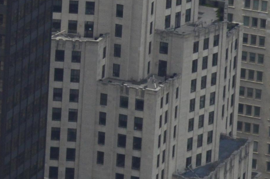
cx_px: -473
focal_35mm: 540
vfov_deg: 2.5
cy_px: -83
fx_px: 4048
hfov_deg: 3.7
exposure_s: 1/500
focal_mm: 55
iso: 360
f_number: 11
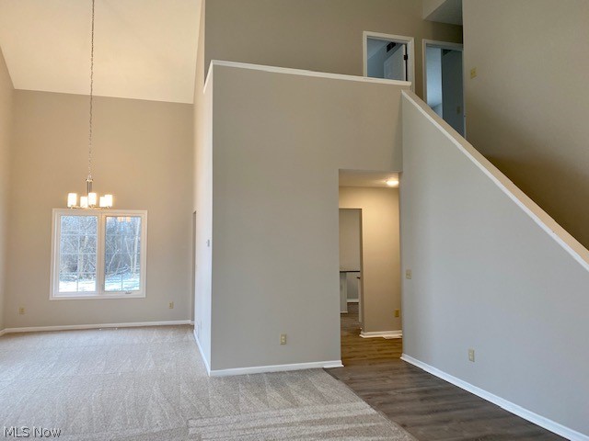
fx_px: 442
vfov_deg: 53.1
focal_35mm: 26
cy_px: 220
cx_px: 294
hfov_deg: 67.3
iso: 64
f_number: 1.8
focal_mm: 4.25
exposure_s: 1/60
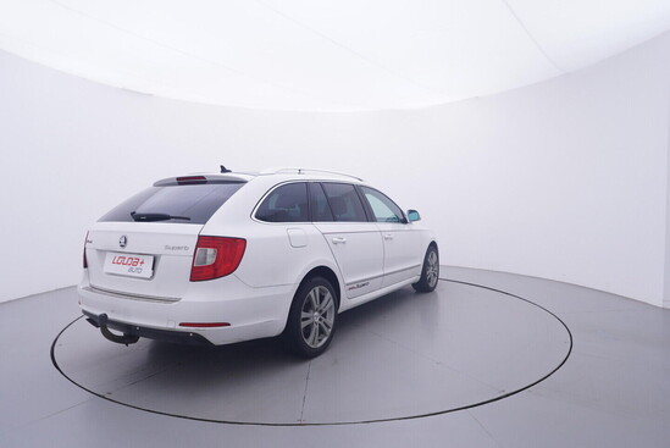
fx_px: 419
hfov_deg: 77.3
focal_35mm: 22
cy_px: 224
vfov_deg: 56.2
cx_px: 335
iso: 200
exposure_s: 1/80
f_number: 5
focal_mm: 15
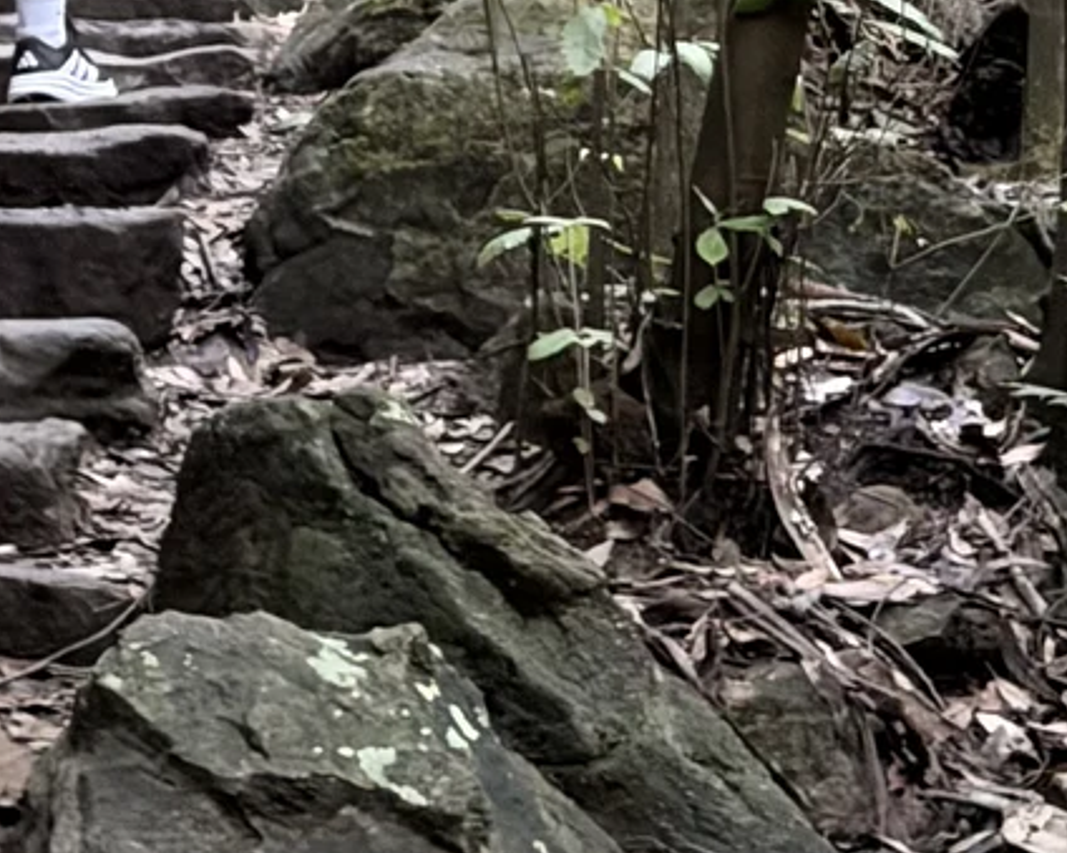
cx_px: 81
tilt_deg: +13.8
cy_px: -760
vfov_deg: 8.4
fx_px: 5588
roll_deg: +6.9
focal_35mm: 177
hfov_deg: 10.8
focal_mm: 6.76
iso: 500
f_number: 1.78
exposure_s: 1/40
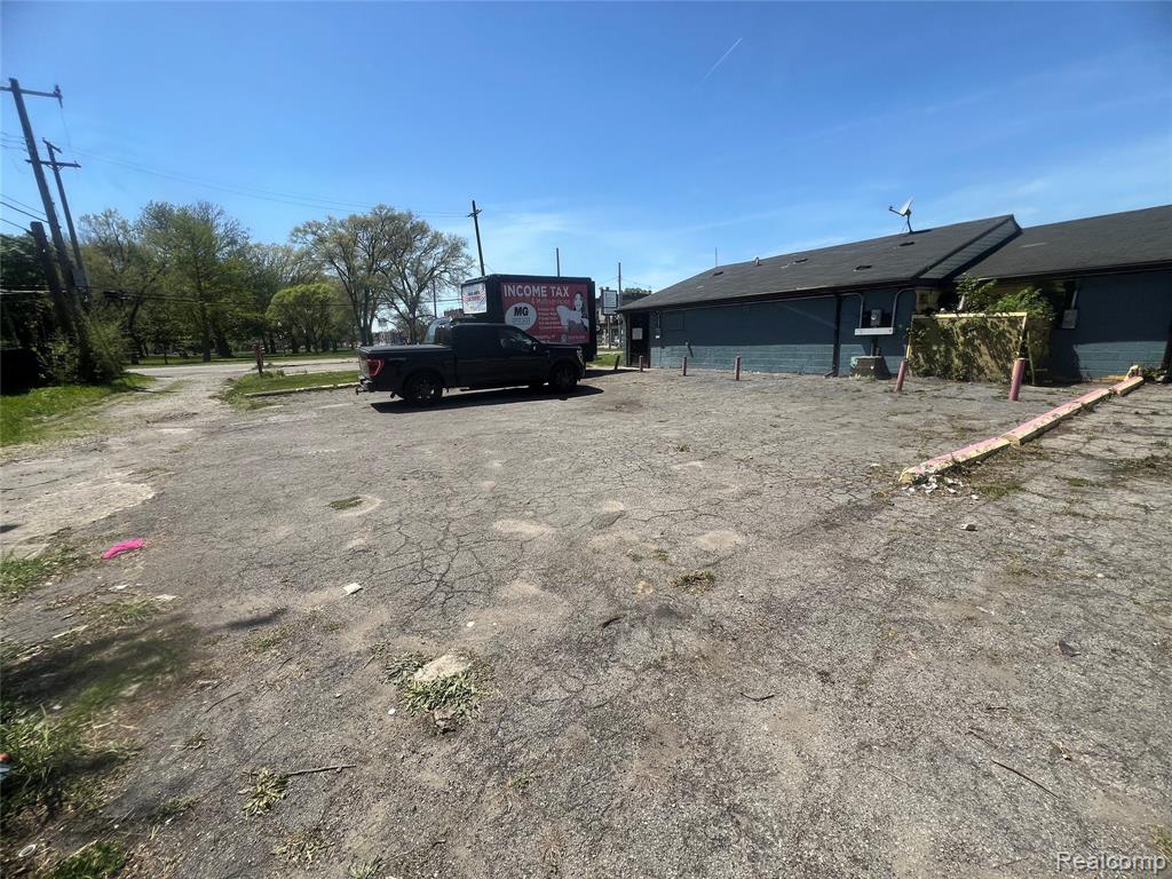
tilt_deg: -8.2
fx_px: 440
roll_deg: +2.0
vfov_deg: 89.9
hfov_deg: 106.2
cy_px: 440
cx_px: 586
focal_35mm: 13
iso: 32
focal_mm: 1.57
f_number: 1.8
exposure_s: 1/1340
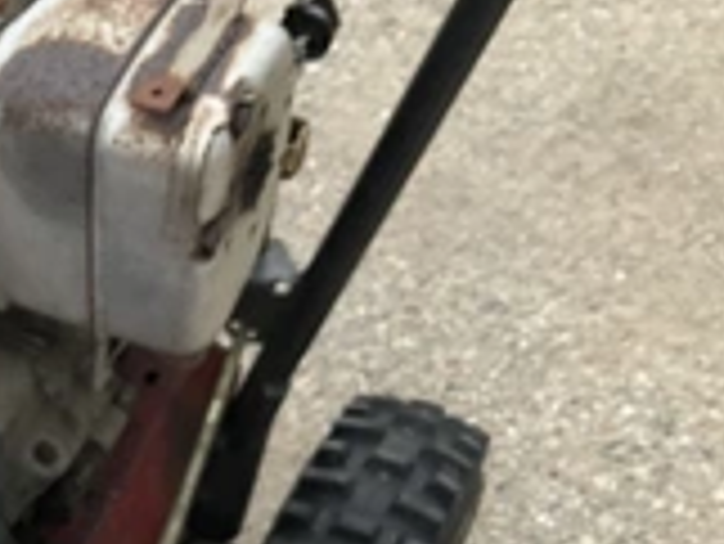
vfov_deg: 19.2
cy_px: 665
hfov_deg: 24.8
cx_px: -103
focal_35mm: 72
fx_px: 1507
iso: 50
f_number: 1.8
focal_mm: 3
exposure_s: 1/122
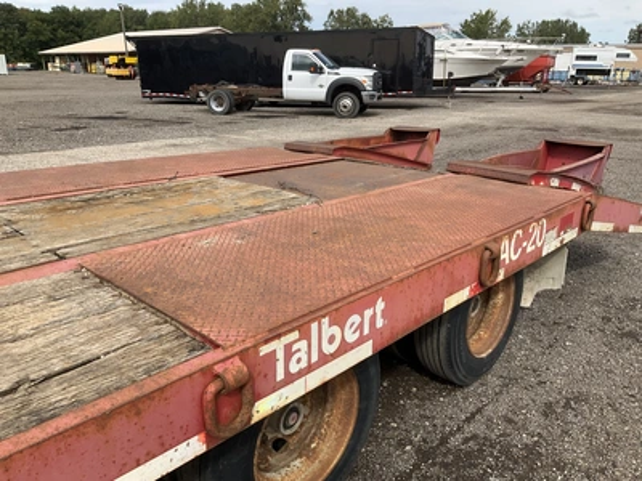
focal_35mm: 29
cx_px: 321
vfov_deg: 48.2
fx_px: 538
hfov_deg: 61.7
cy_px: 240
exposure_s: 1/1412
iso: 25
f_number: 1.8
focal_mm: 3
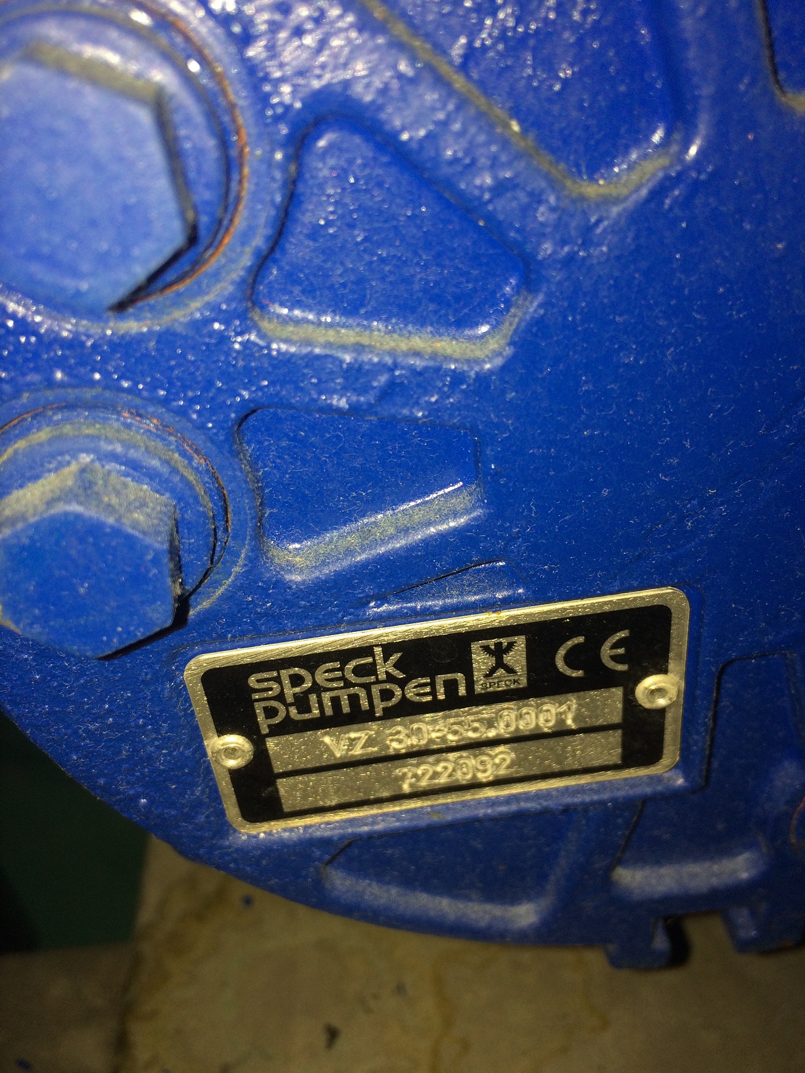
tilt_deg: -34.8
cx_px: 402
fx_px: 899
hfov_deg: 48.2
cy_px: 536
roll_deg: +6.2
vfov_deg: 61.7
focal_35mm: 29
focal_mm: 4.15
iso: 32
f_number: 2.2
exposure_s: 1/194
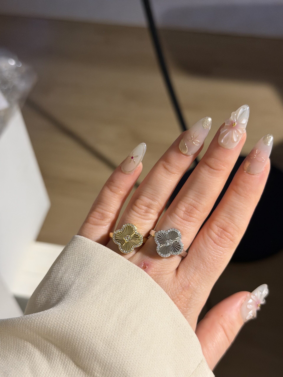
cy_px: 188
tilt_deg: -50.7
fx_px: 523
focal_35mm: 48
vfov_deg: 39.7
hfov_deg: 30.3
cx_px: 142
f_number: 1.78
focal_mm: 6.76
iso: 320
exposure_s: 1/33
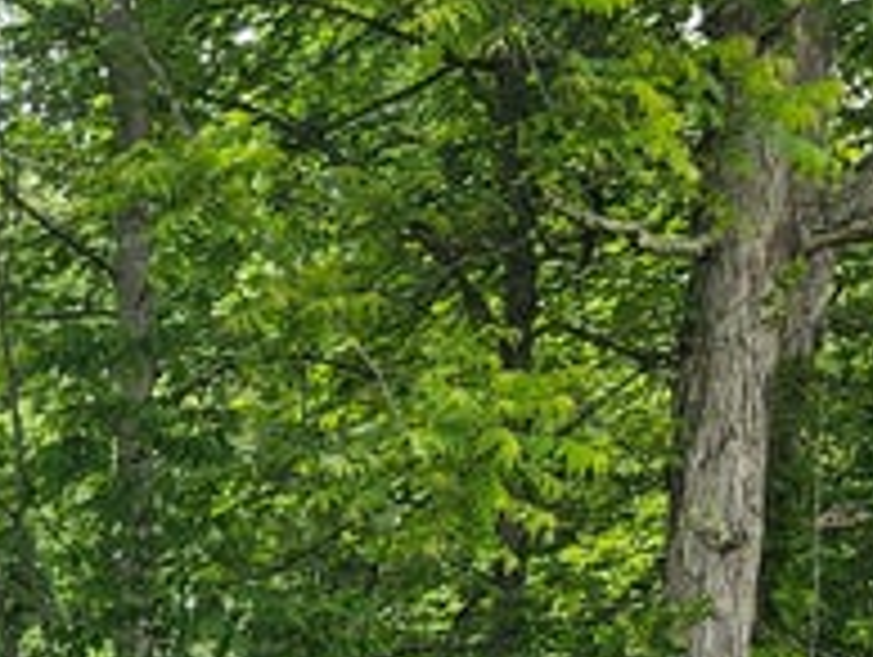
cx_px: -524
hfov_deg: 17.1
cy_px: 1166
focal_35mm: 101
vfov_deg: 13.3
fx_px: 2550
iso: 12
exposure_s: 1/180
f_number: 1.7
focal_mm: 6.3
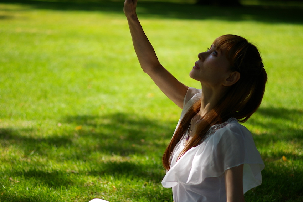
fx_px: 884
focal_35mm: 105
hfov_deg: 19.5
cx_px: 152
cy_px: 101
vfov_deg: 13.0
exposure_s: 1/1500
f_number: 2.4
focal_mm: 70
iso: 200
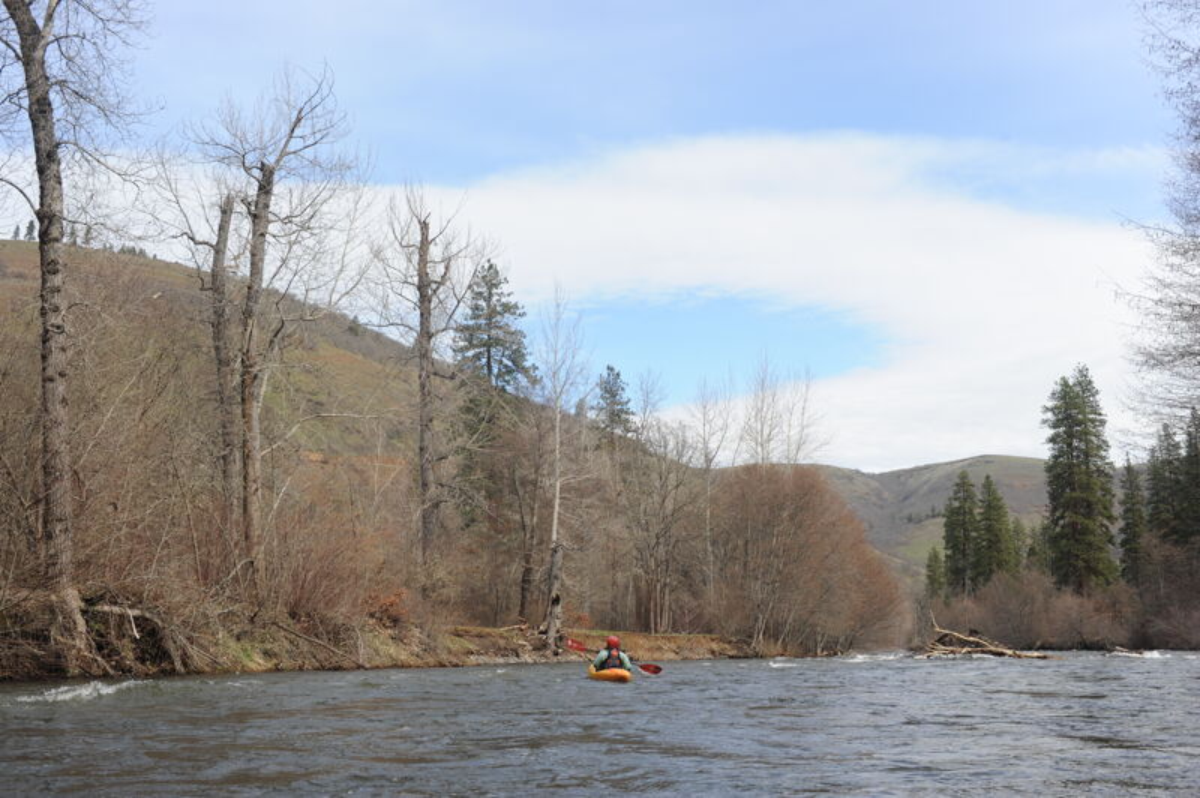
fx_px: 1166
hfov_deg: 54.5
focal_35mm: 35
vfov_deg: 37.8
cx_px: 600
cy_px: 399
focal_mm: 35
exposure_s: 1/320
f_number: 9
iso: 250
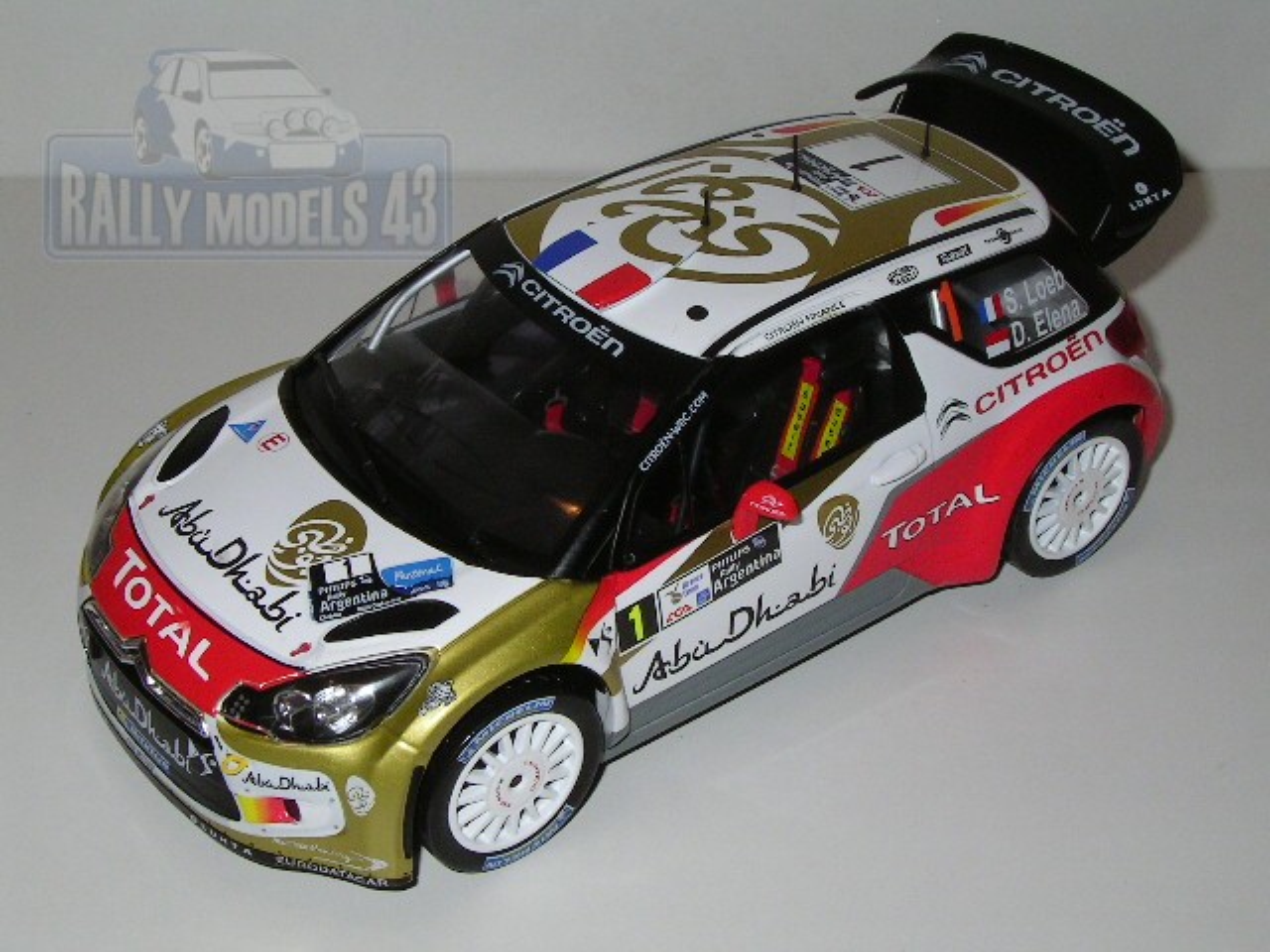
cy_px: 476
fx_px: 2238
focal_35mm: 61
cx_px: 635
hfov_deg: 31.7
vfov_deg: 24.0
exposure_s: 1/51.5
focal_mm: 9.6
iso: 100
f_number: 6.3
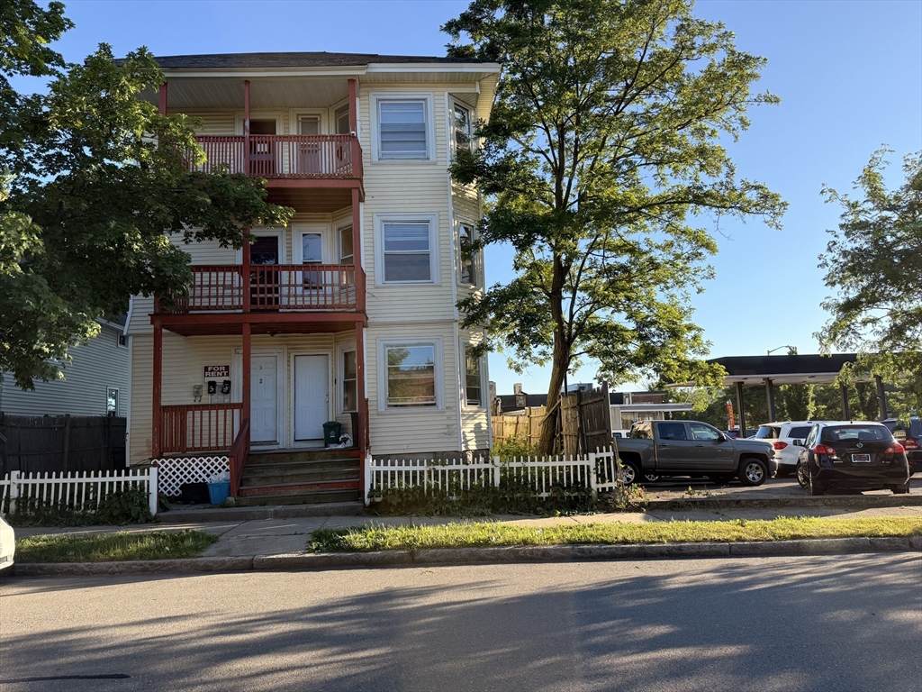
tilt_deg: +7.4
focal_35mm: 24
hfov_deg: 71.6
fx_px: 639
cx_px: 461
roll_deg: +2.0
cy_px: 346
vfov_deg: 56.8
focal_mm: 6.76
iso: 100
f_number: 1.78
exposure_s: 1/1949
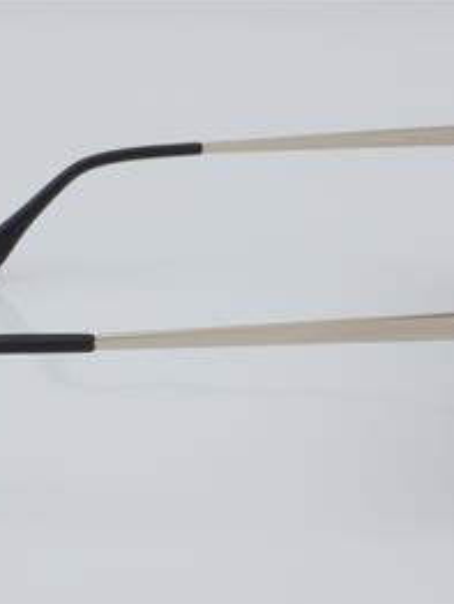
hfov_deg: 13.5
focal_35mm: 110
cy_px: 302
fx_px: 1920
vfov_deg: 17.9
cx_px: 212
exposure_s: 1/4
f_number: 32
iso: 100
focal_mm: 50
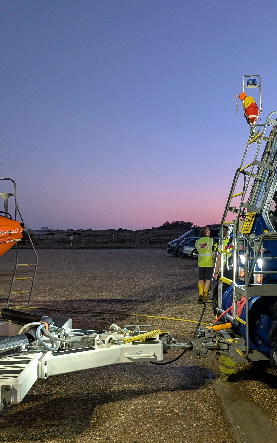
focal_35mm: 34
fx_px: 411
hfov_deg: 36.1
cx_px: 221
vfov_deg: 56.6
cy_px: 240
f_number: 1.7
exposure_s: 1/100
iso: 265
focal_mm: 4.53
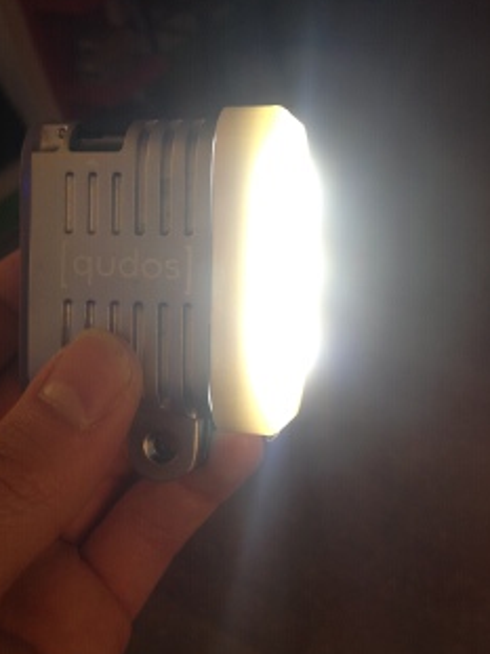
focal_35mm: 45
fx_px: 850
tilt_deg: -38.6
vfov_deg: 42.0
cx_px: 263
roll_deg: +14.5
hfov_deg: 32.1
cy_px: 290
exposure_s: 1/30
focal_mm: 4.28
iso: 50
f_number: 2.4
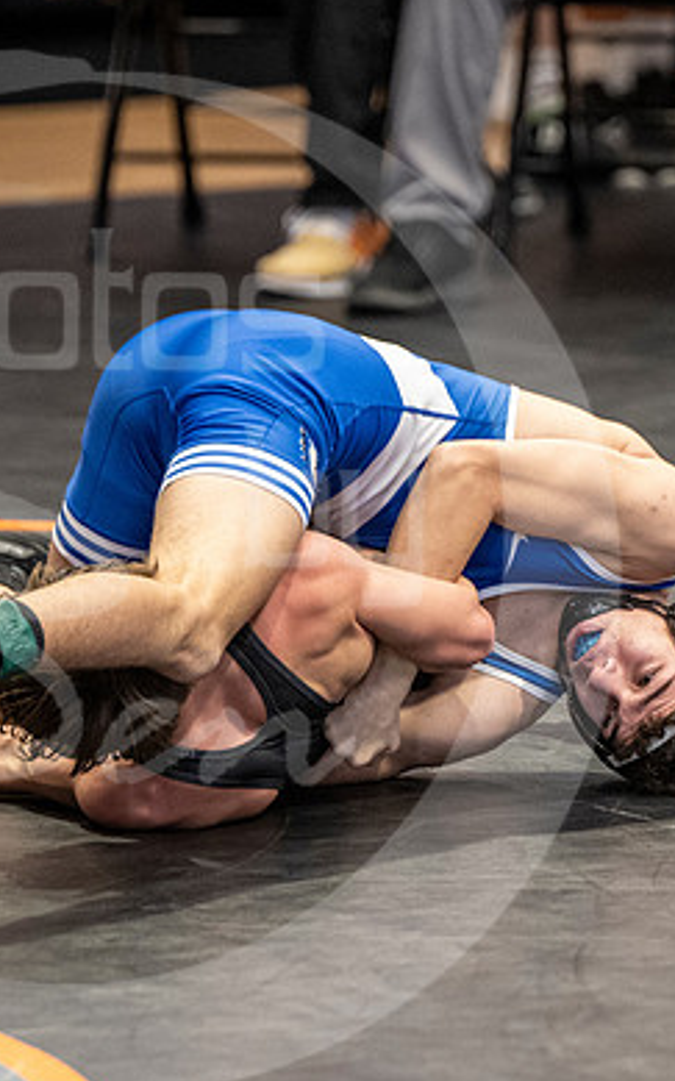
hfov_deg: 2.8
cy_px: 633
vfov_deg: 4.5
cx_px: 501
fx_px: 13692
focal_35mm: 465
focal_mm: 200
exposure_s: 1/1000
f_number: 2.8
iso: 3200
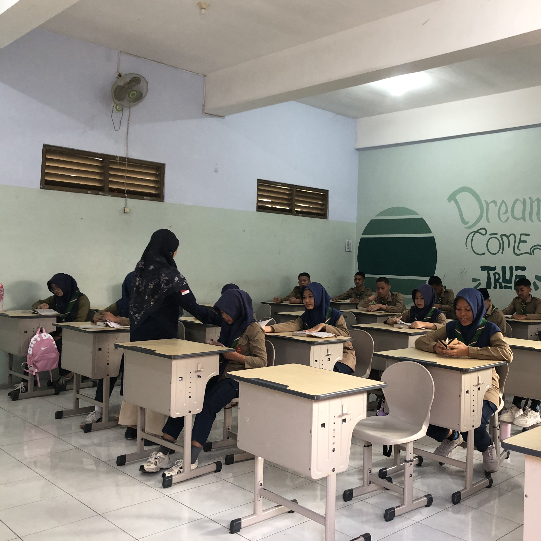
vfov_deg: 48.4
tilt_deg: -1.8
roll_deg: -1.4
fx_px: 601
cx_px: 330
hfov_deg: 48.1
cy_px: 264
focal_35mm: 34
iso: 50
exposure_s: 1/15
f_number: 1.8
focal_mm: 3.99
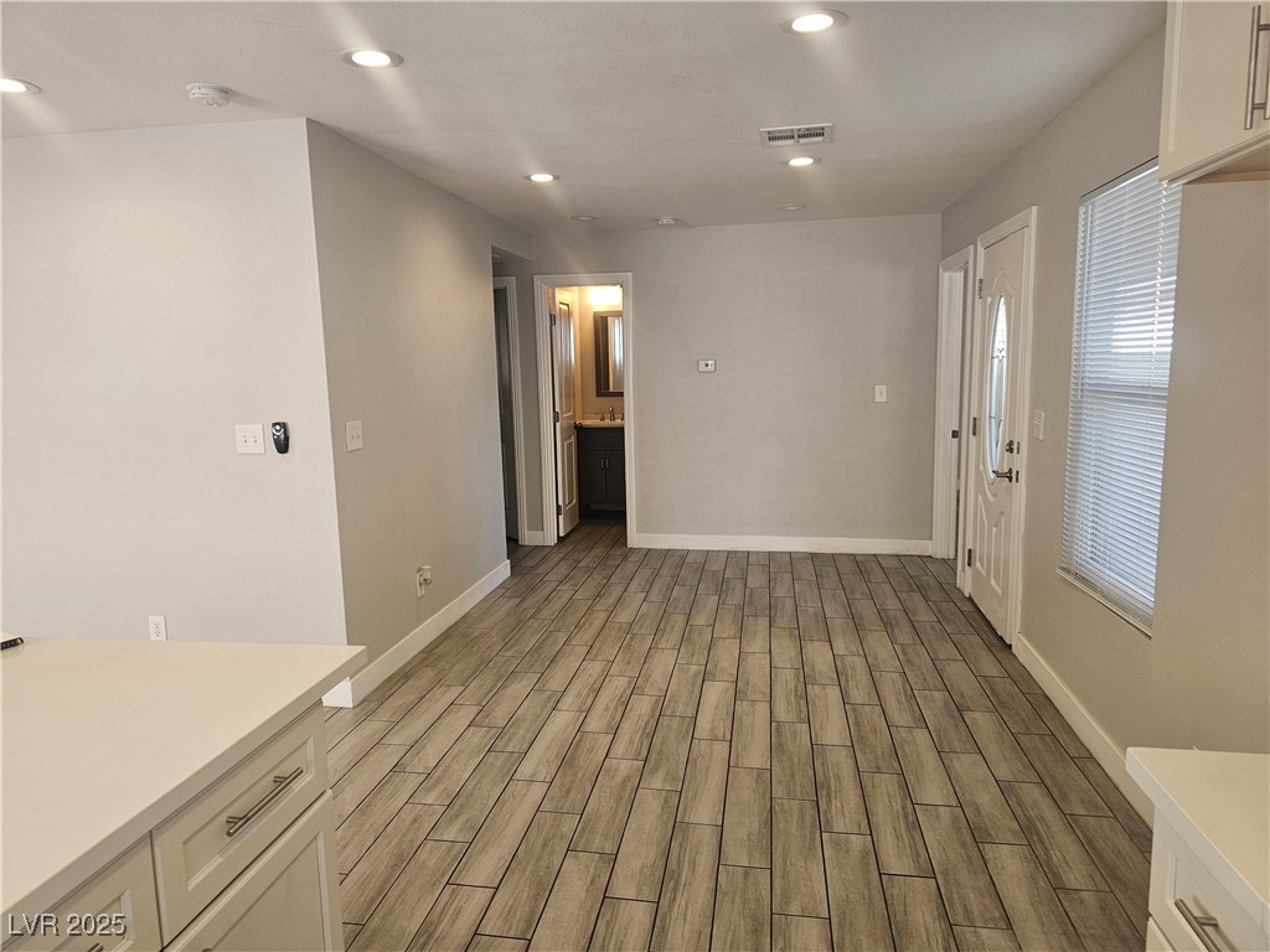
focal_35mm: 23
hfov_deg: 73.9
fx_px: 844
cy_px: 476
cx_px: 635
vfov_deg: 58.9
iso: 80
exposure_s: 1/120
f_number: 1.7
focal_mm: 6.3
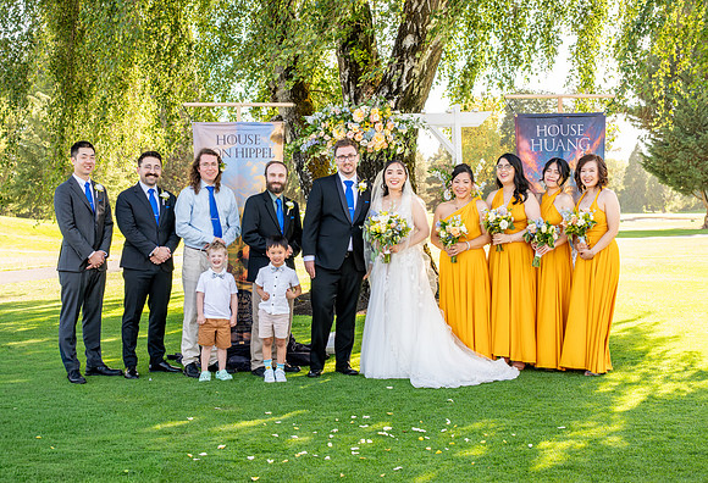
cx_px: 329
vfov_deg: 24.9
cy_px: 231
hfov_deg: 35.9
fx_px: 1093
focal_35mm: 55
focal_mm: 35
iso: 800
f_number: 5.6
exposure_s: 1/320
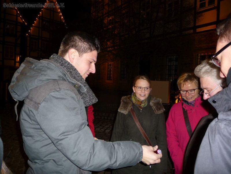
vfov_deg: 49.7
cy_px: 87
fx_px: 187
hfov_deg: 63.4
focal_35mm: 28
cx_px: 116
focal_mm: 4.7
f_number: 3.3
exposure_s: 1/30
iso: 250
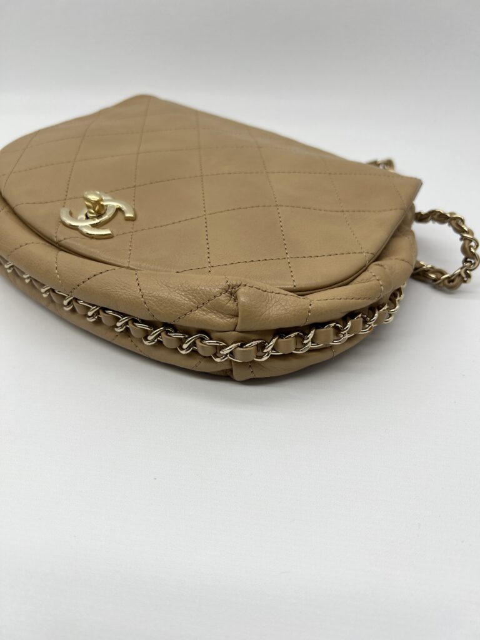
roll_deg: +1.0
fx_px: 481
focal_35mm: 26
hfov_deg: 53.1
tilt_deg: -36.7
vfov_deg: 67.3
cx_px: 240
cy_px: 320
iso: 40
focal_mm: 5.7
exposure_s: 1/240
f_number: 1.5
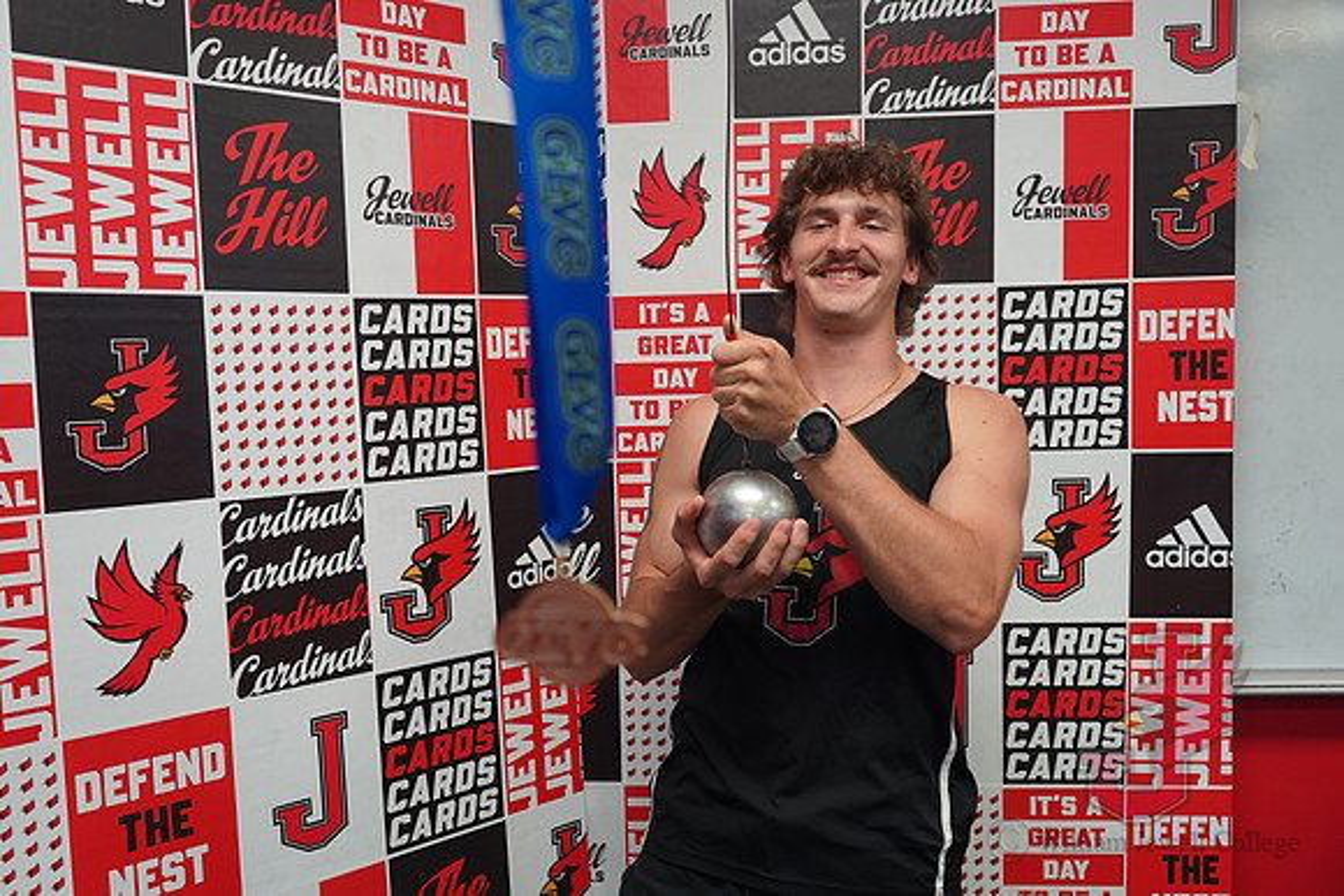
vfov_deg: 42.3
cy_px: 448
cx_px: 672
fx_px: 1158
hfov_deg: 60.3
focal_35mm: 31
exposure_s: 1/160
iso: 1000
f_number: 4
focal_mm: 31
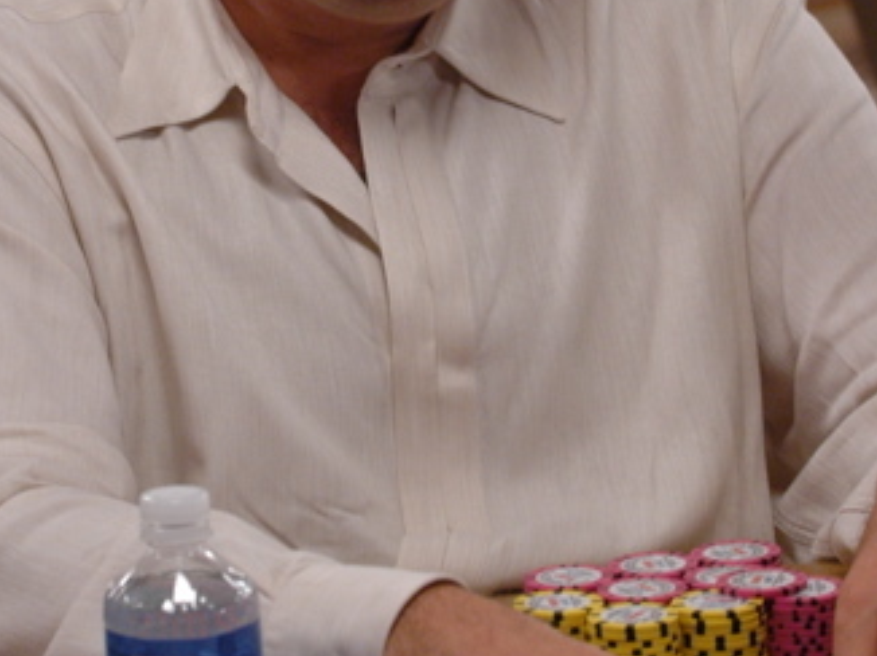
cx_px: 382
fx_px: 6734
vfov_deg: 5.6
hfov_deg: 7.5
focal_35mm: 266
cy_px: 214
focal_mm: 86
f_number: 4
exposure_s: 1/50
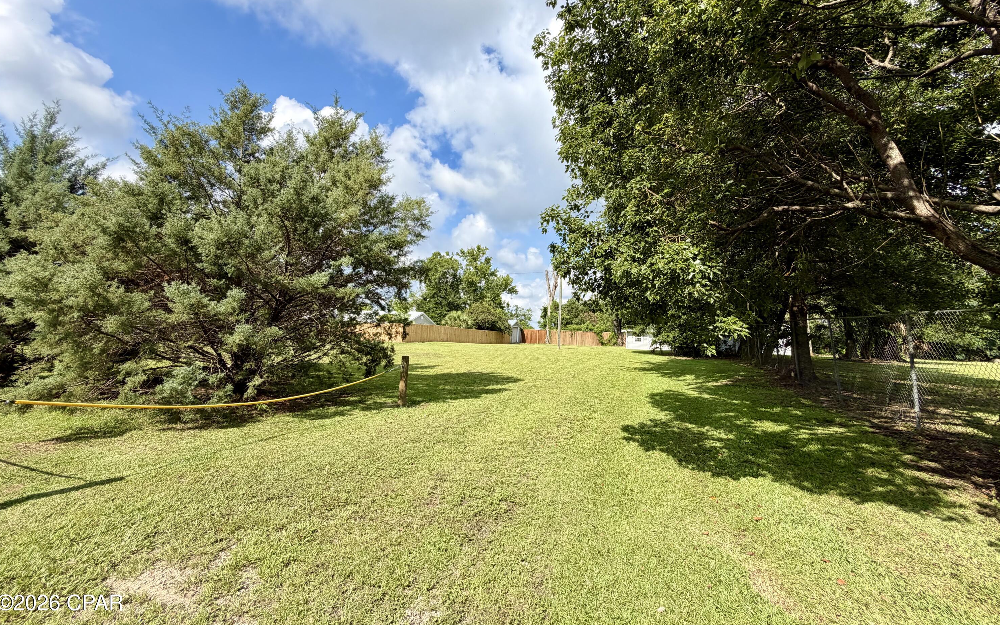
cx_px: 501
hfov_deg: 101.5
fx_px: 409
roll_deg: -4.5
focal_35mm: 15
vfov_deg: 74.2
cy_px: 258
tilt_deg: +10.3
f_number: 2.2
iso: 32
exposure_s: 1/770
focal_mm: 2.22
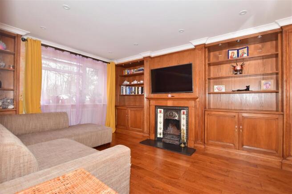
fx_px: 122
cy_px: 97
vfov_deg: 77.3
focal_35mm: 15
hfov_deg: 100.4
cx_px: 146
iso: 400
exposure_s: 1/60
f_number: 7.1
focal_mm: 10
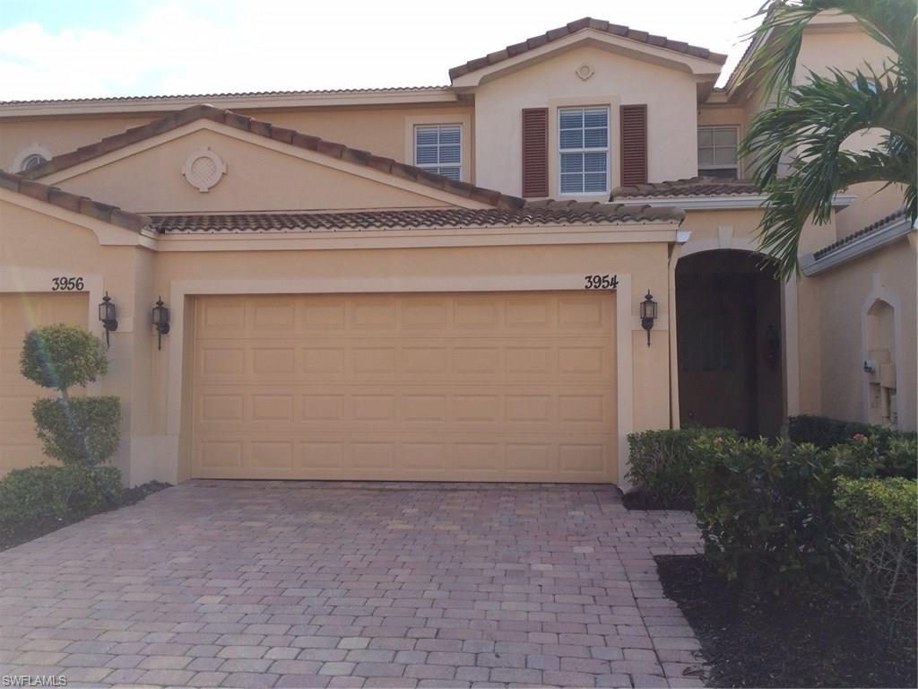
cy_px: 344
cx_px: 459
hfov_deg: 61.7
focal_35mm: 29
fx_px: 769
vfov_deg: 48.2
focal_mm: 4.15
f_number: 2.2
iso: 32
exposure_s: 1/873
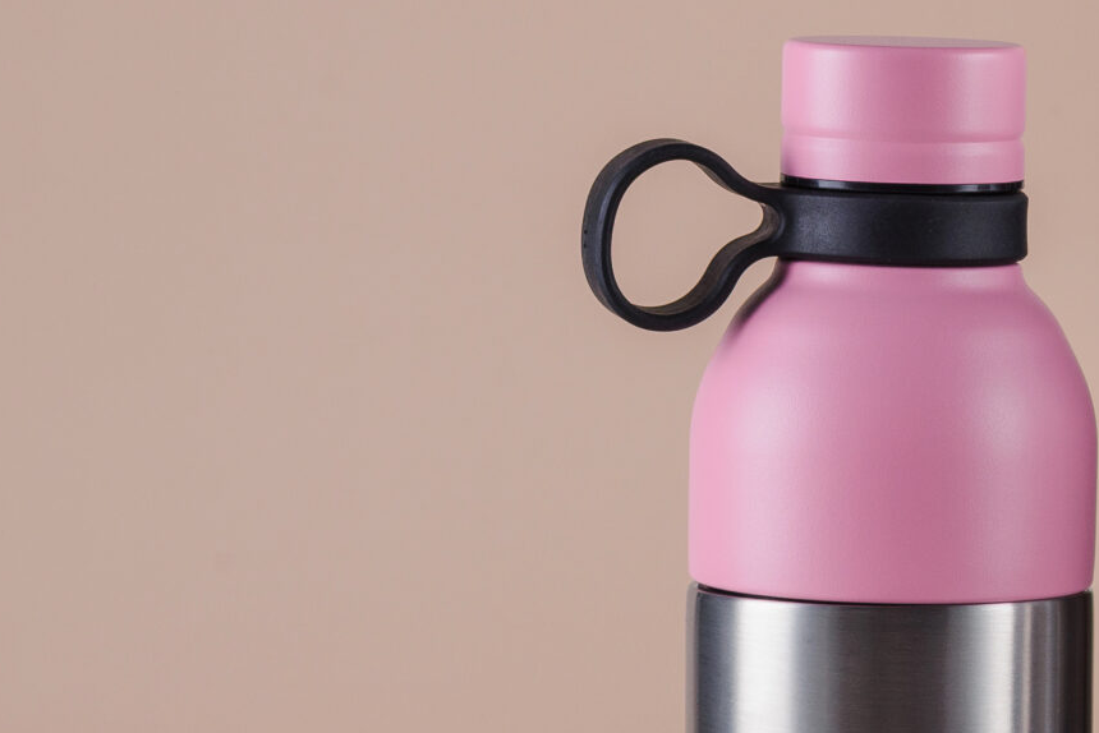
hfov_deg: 8.4
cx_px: 1054
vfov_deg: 5.6
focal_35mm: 244
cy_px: 559
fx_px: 7451
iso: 160
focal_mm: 82
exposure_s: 1/125
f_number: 10
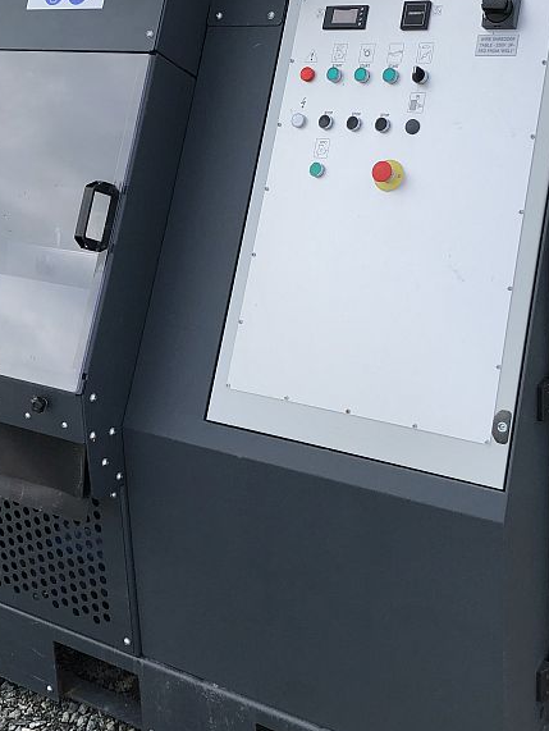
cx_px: 317
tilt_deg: -11.8
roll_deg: -0.5
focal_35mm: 49
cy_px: 215
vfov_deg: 38.2
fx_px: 1035
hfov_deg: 29.7
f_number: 1.8
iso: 20
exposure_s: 1/1000
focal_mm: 3.99
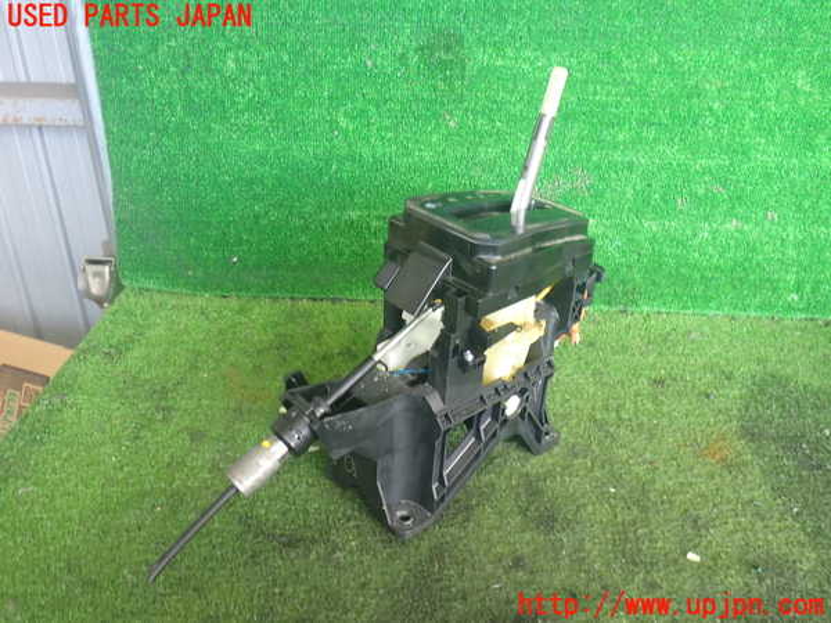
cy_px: 312
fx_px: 720
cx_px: 416
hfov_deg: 60.0
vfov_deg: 46.8
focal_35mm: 30
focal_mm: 5.4
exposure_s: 1/40
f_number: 2.3
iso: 200
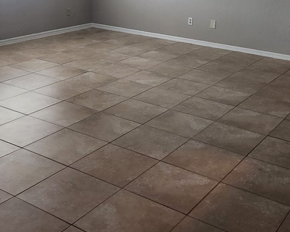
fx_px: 447
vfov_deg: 28.4
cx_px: 129
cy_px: 37
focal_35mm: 52
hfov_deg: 35.9
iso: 250
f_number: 1.8
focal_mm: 5.4
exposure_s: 1/120
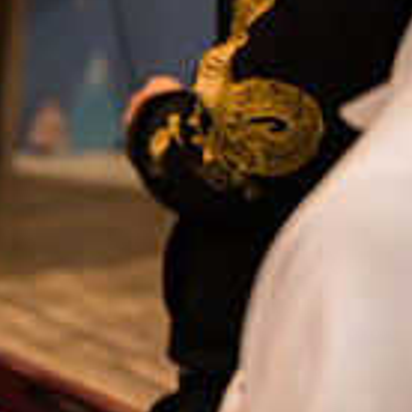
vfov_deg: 12.8
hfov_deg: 11.7
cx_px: -364
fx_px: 1831
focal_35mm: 136
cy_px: 302
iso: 400
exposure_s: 1/200
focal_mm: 38
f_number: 3.2
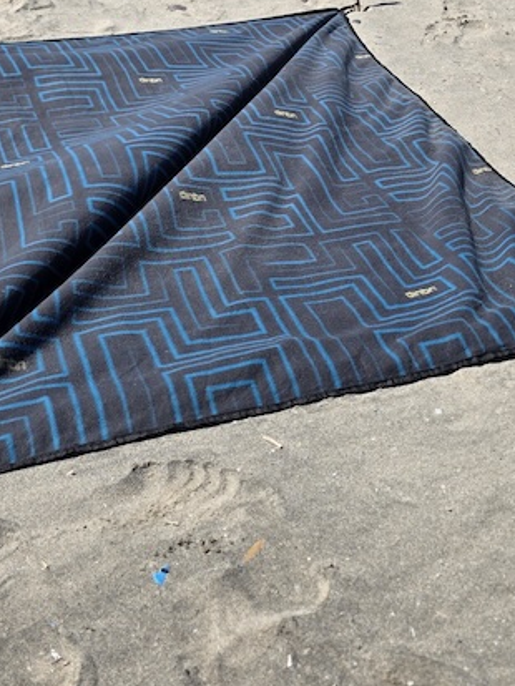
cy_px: 68
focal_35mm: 57
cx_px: 302
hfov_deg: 25.6
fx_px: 1130
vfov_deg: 32.1
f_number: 1.7
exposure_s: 1/7944
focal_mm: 6.3
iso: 64
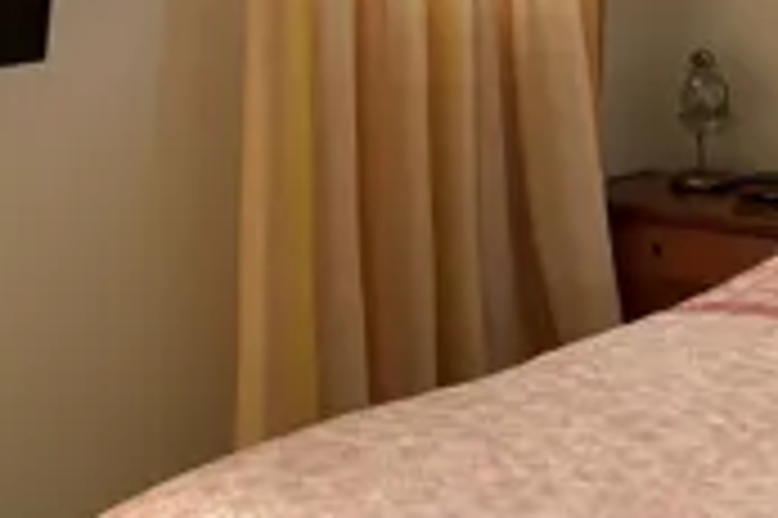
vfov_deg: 14.2
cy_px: -45
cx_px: 738
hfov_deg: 21.1
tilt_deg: -4.0
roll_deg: -1.7
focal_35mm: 94
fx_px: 2029
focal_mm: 5.96
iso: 125
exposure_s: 1/88
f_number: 1.6
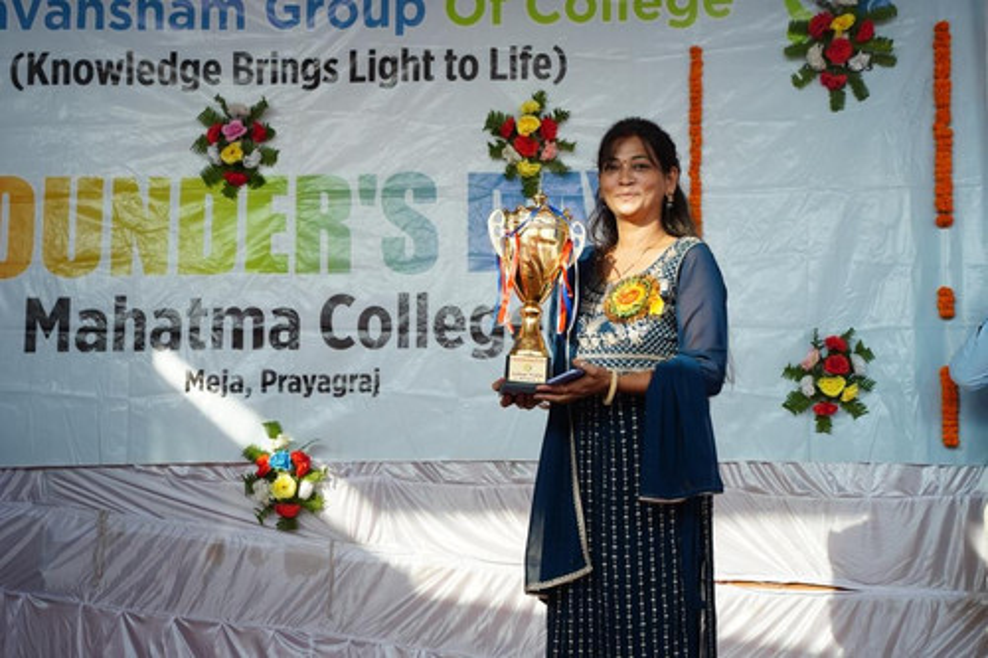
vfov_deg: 23.4
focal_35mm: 58
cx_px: 494
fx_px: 1591
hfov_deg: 34.5
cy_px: 329
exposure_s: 1/160
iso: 320
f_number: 6.3
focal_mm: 58
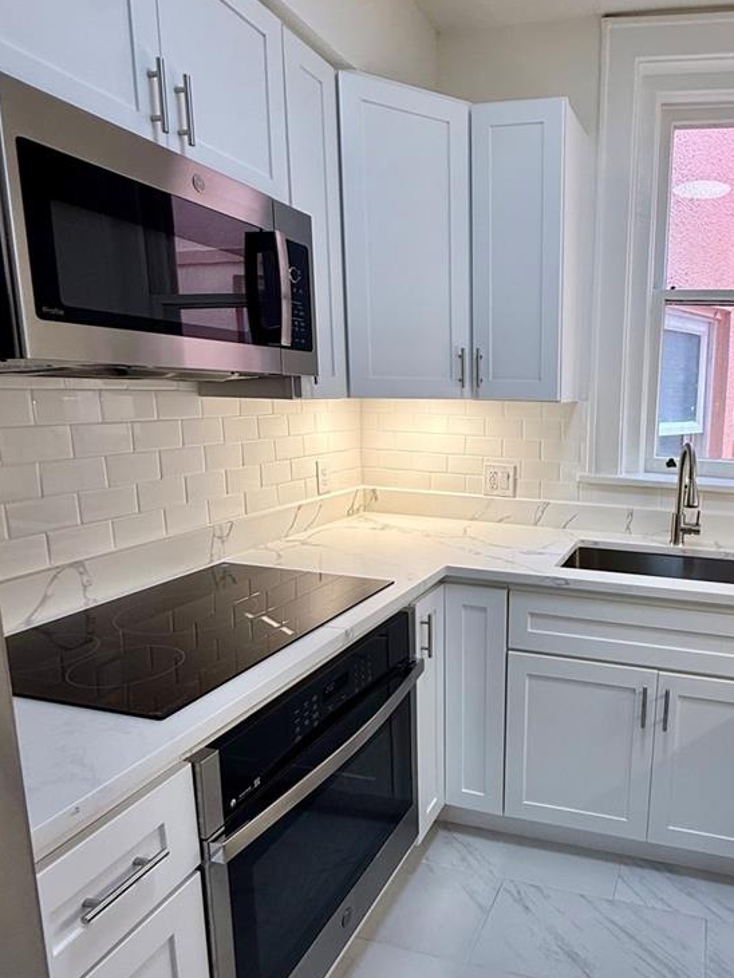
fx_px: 650
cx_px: 572
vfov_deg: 73.9
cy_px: 510
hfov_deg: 55.4
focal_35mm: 23
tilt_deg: -9.7
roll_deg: -2.1
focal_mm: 2.22
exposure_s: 1/120
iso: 80
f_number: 2.2
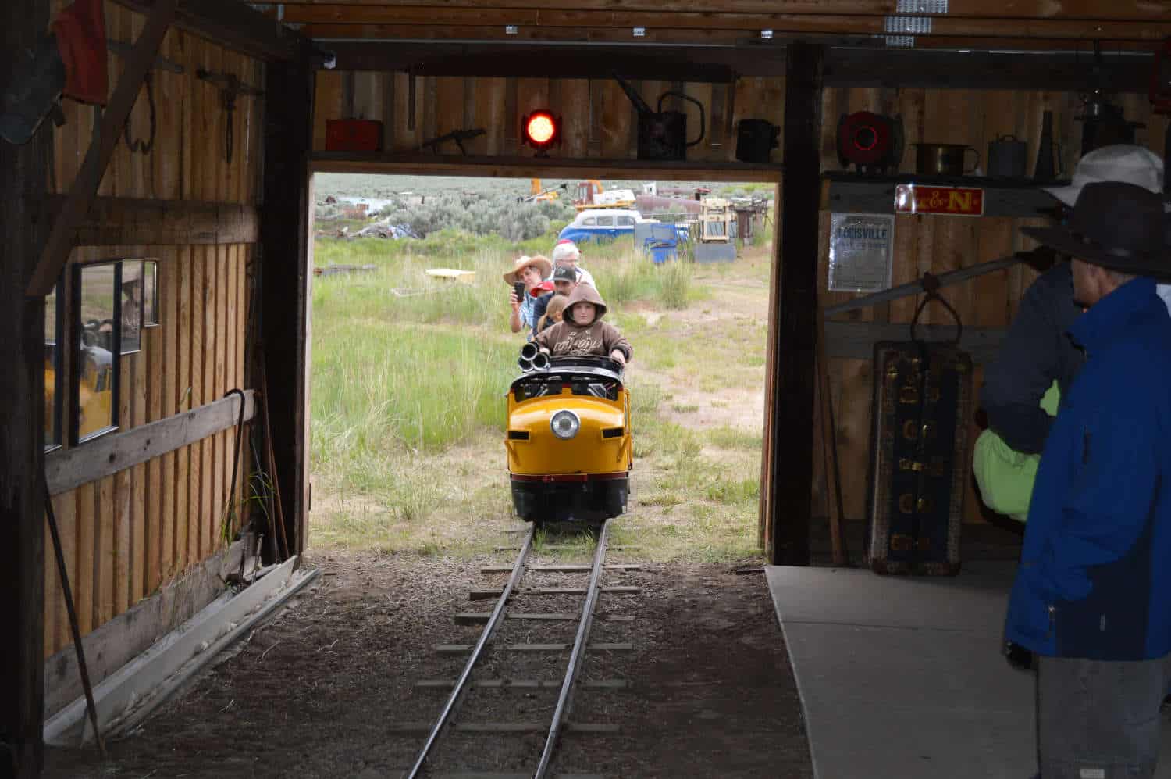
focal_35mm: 57
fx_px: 1852
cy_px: 390
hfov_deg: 35.1
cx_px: 586
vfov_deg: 23.7
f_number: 4.8
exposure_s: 1/125
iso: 220
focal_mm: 38
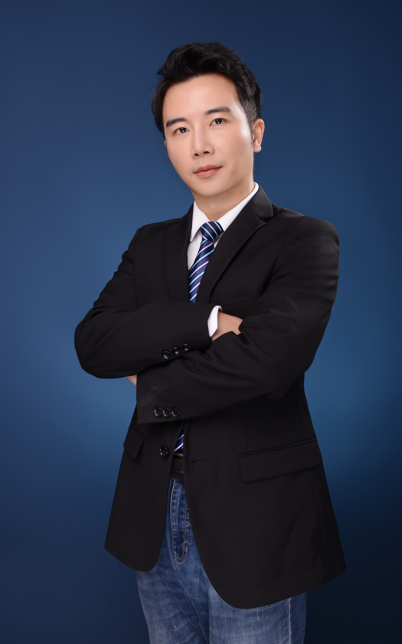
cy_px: 323
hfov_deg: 31.2
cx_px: 215
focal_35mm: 41
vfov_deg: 48.2
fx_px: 719
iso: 160
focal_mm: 40
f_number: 7.1
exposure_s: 1/160
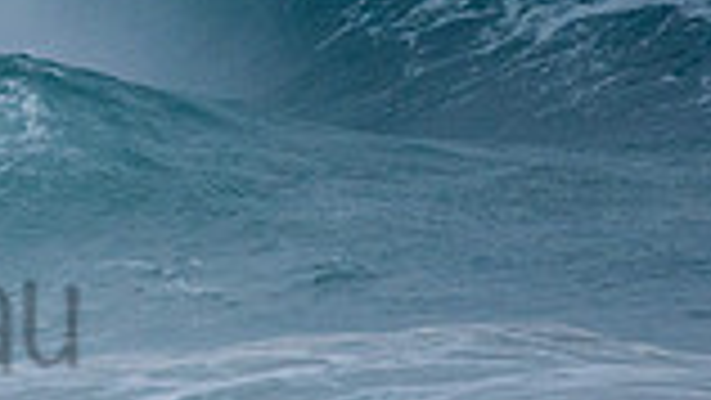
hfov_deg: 0.9
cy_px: 197
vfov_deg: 0.5
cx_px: -448
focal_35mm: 2359
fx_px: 44489
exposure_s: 1/1250
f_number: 5.6
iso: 500
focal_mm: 500
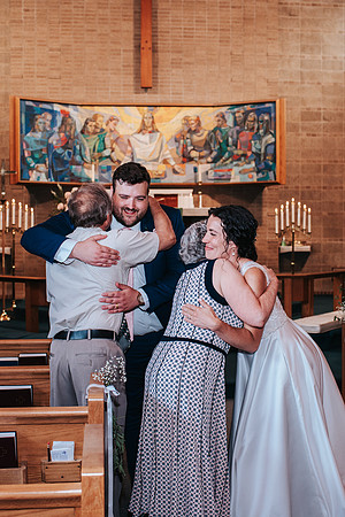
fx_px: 754
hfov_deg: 25.8
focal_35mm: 52
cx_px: 180
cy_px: 258
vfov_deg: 37.9
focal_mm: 35
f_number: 3.2
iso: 800
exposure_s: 1/125
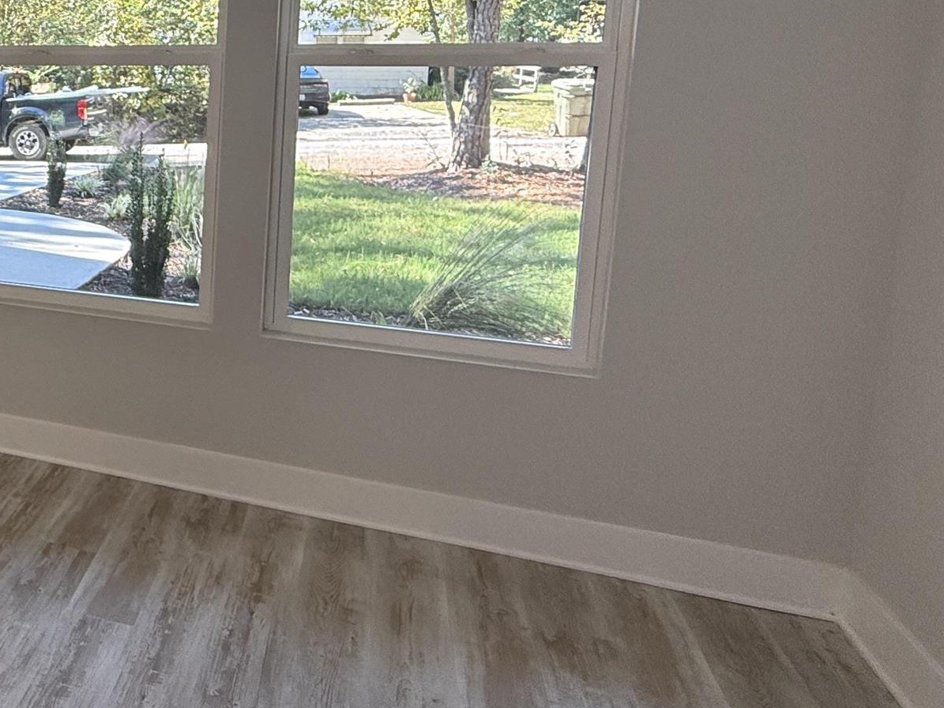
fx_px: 982
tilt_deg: -7.0
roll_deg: +0.5
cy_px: 182
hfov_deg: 39.9
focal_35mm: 36
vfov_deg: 38.7
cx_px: -134
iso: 100
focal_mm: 2.22
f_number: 2.2
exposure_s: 1/99
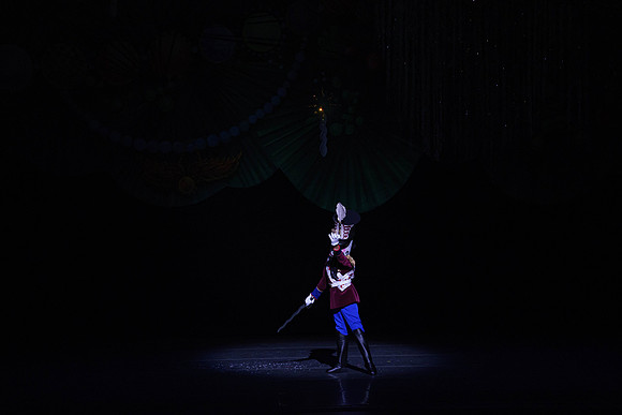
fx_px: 3456
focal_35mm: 200
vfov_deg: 6.9
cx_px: 311
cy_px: 208
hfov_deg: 10.3
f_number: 6.3
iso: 5000
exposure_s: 1/320
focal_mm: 200
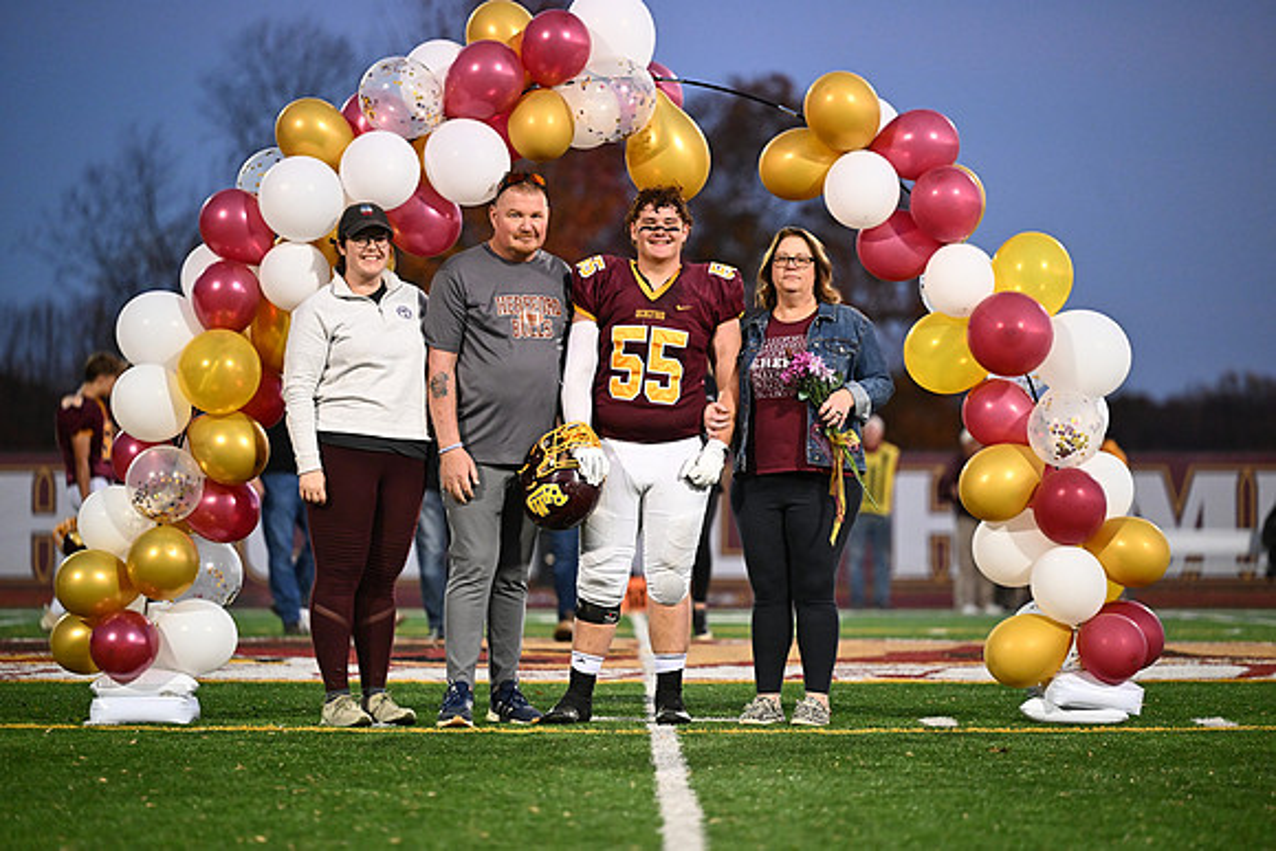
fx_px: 5672
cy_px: 426
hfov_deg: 12.8
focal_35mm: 160
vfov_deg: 8.6
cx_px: 638
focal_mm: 160
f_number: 2.8
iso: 3600
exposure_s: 1/320
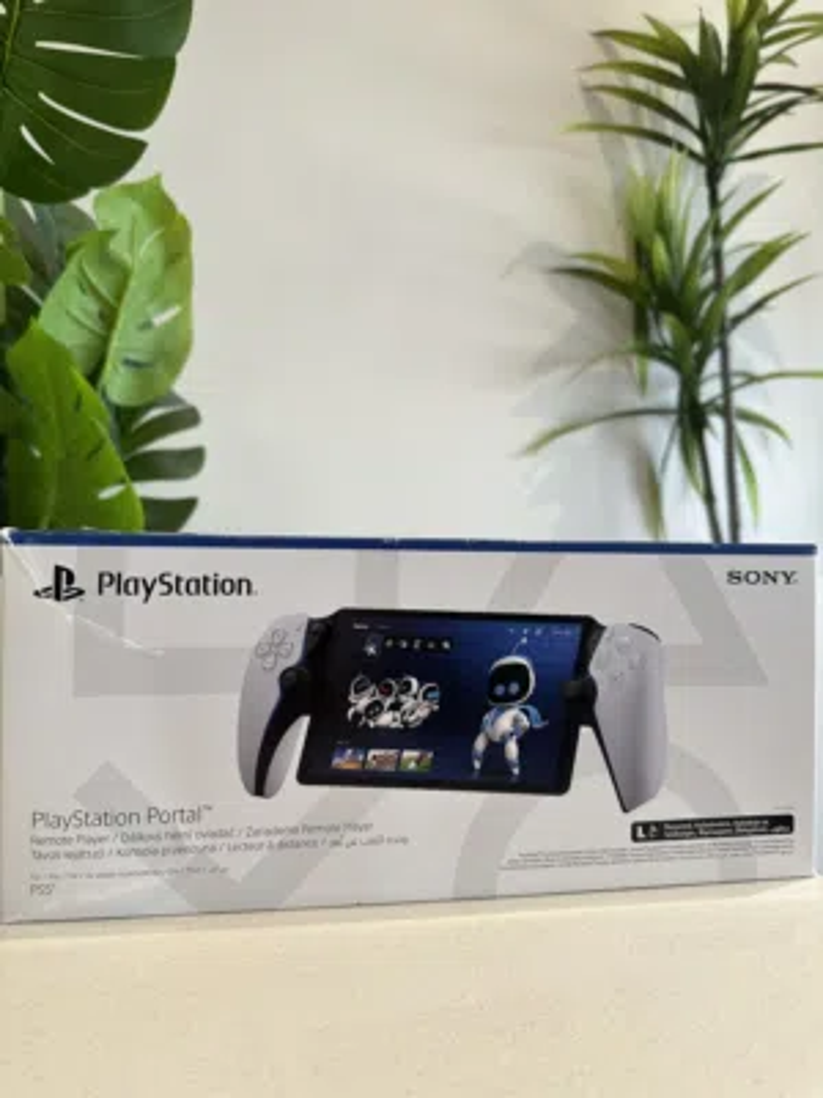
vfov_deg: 71.6
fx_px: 761
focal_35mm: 24
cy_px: 549
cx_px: 412
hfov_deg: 56.8
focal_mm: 6.86
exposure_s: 1/88
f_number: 1.78
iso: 250
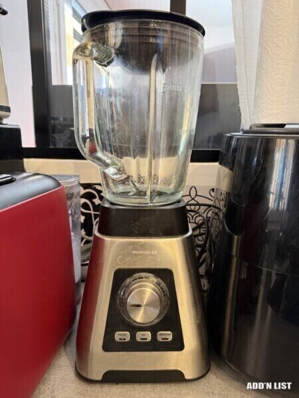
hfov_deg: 56.8
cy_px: 199
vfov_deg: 71.6
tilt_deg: -11.5
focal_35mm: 24
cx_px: 150
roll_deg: -1.3
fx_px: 276
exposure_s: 1/50
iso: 320
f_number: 1.78
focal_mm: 6.76
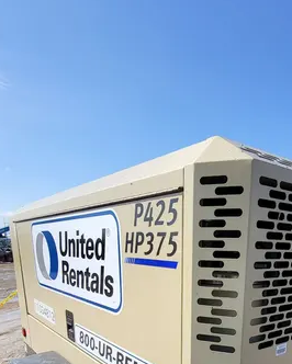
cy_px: 331
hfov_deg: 50.4
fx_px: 302
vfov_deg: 53.9
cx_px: 200
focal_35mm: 28
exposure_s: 1/1173
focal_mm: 1.74
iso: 32
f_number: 2.2
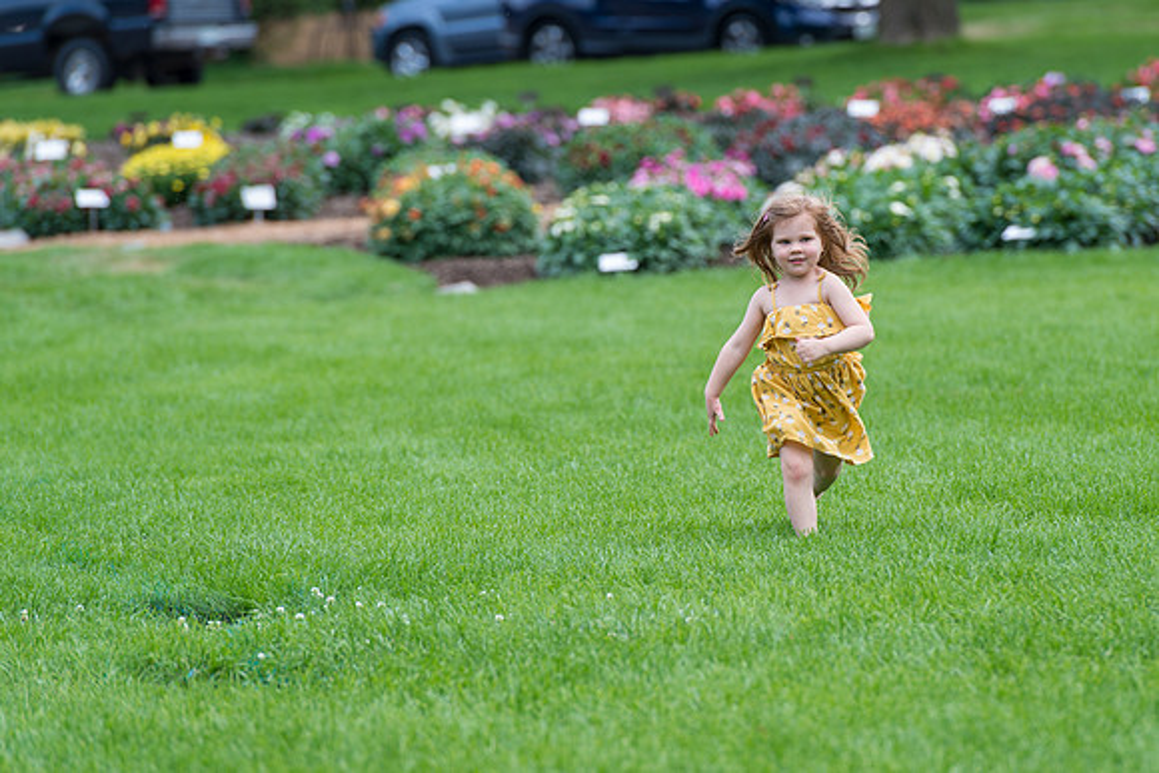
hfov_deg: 8.4
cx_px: 710
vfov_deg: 5.6
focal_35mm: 246
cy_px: 314
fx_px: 7915
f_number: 5
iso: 200
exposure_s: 1/250
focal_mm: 200
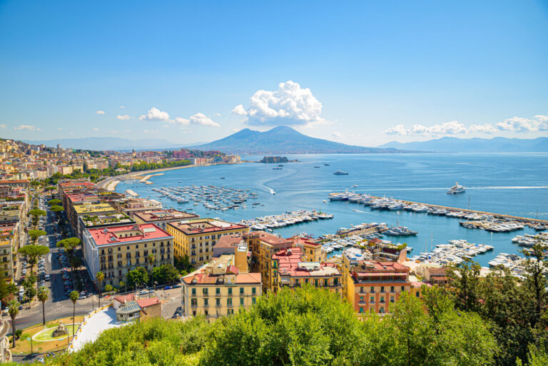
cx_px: 274
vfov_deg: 53.2
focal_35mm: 24
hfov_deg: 73.7
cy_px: 183
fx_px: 366
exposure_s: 2
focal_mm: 24
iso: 100
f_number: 8
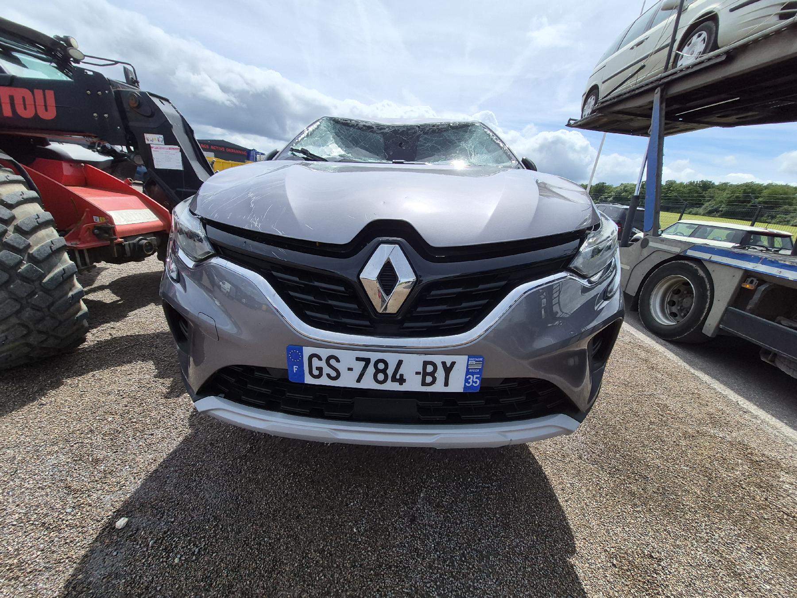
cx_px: 398
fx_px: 299
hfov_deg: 106.2
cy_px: 299
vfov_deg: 89.9
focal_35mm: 13
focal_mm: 1.74
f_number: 2.2
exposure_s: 1/2500
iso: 40
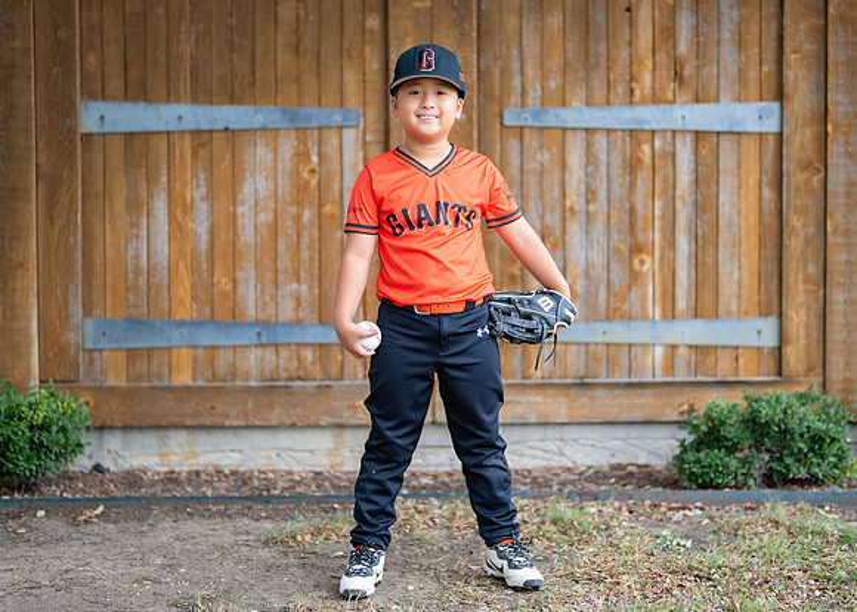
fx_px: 1590
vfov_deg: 21.8
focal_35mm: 65
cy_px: 272
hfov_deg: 30.1
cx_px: 459
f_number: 1.2
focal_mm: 50
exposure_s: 1/640
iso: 500
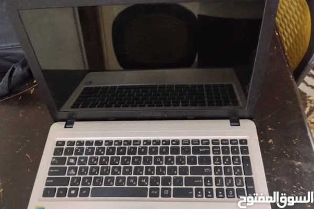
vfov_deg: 41.1
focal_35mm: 32
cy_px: 116
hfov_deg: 58.7
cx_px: 159
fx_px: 279
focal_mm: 4.22
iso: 640
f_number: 1.8
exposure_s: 1/20
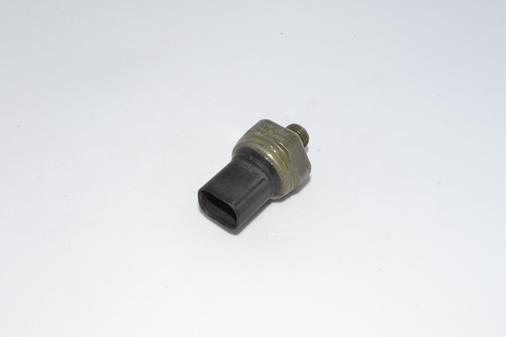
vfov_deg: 25.8
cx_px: 253
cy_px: 168
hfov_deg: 37.9
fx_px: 738
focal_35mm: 52
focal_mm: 35
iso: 100
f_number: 20
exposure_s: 1/5
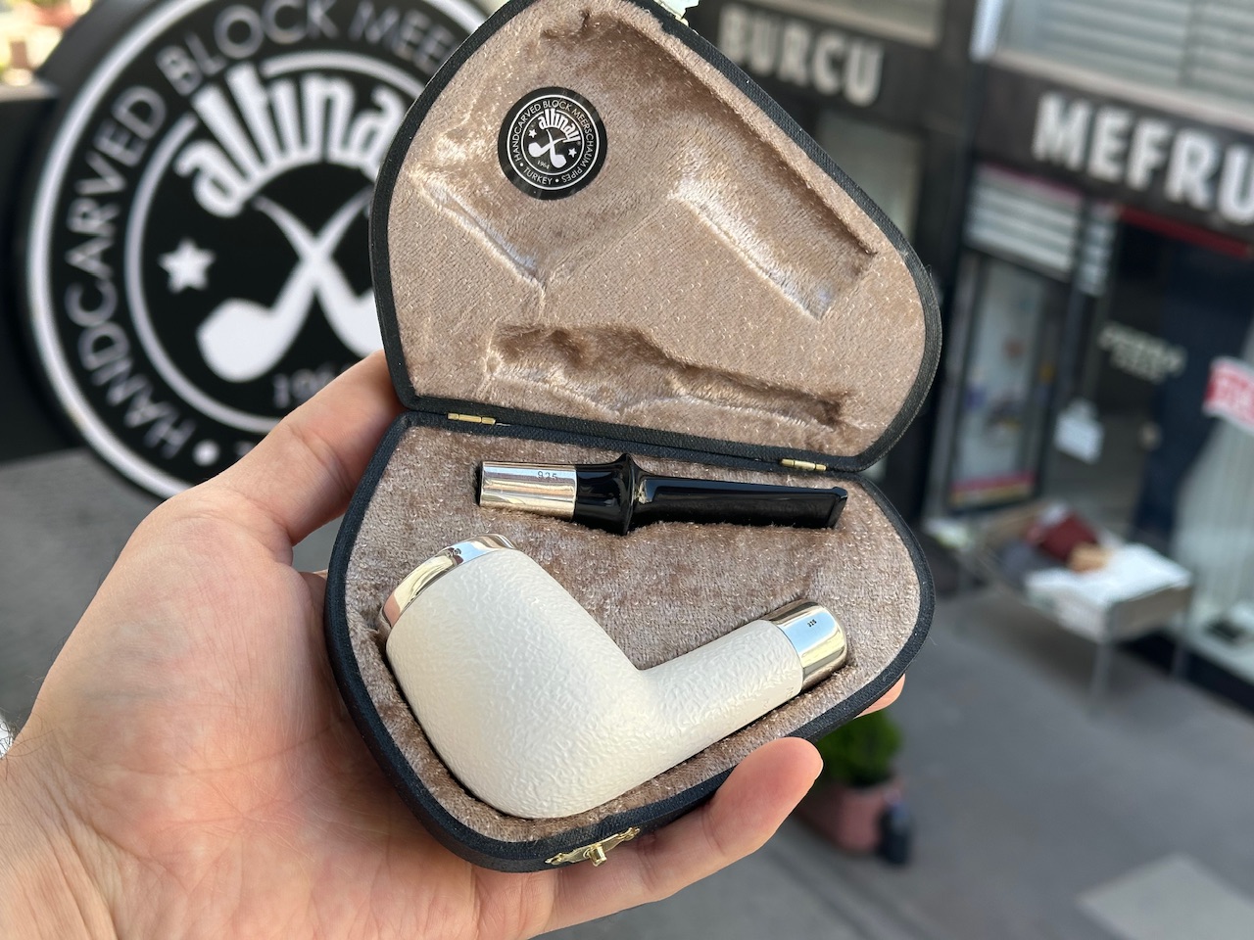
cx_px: 627
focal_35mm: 48
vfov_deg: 30.3
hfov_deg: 39.7
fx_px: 1739
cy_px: 470
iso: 64
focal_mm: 6.86
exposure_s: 1/401
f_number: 1.78
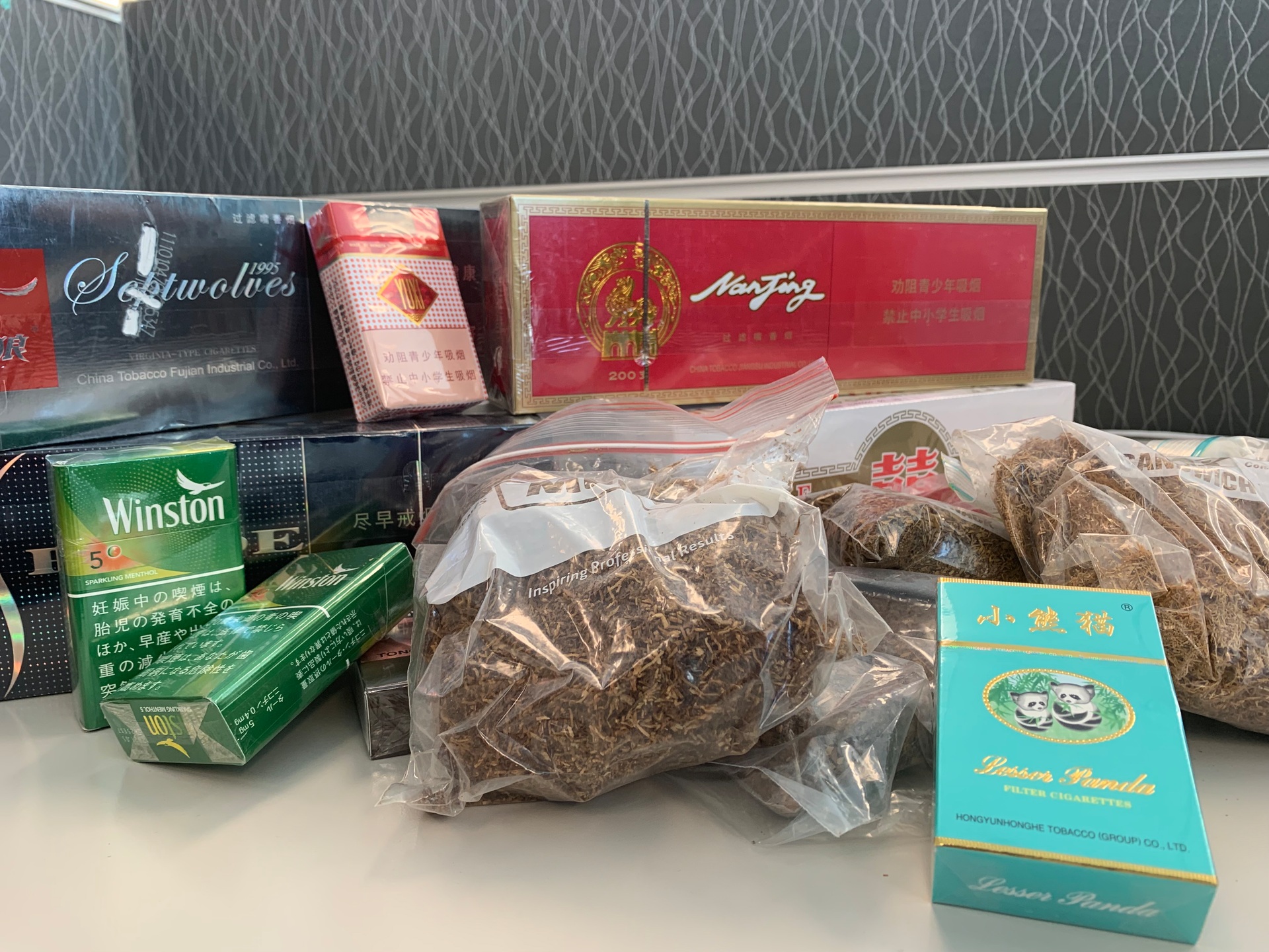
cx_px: 634
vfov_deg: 53.1
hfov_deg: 67.3
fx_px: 953
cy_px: 476
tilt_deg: -11.2
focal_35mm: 26
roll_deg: +1.0
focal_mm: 4.25
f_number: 1.8
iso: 64
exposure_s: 1/50
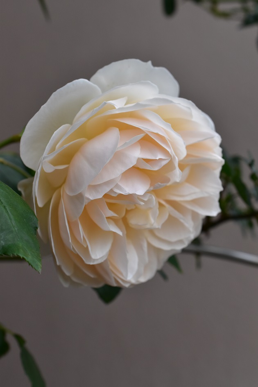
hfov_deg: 22.6
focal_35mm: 60
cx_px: 129
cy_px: 194
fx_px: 645
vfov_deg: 33.4
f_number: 9
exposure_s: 1/800
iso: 800
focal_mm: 40
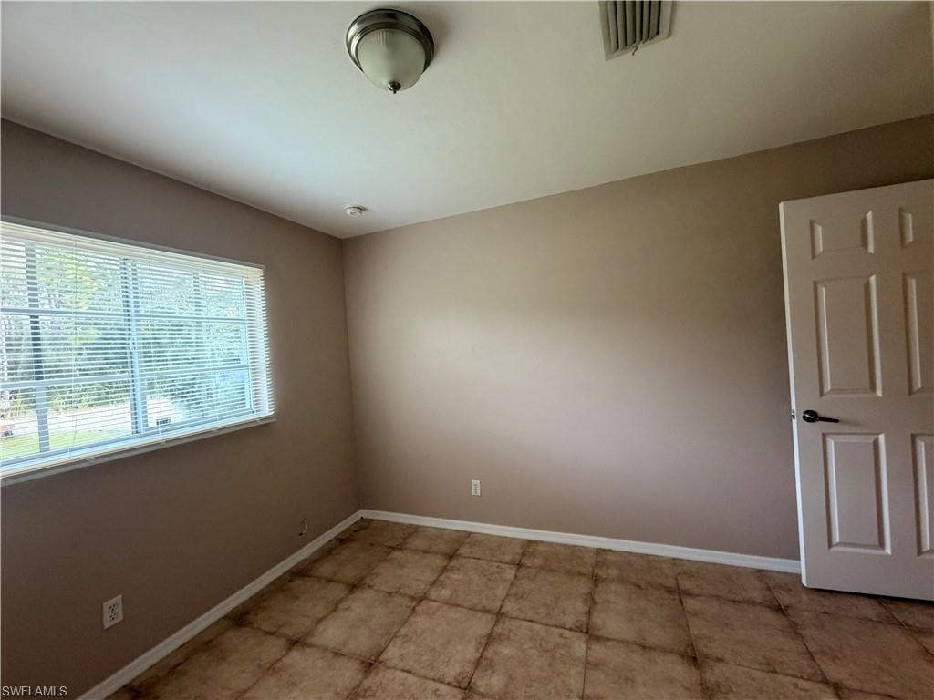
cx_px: 467
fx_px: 378
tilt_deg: -0.4
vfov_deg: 85.7
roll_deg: +3.8
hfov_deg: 102.1
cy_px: 350
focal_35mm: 14
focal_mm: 2.22
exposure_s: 1/69
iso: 320
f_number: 2.2
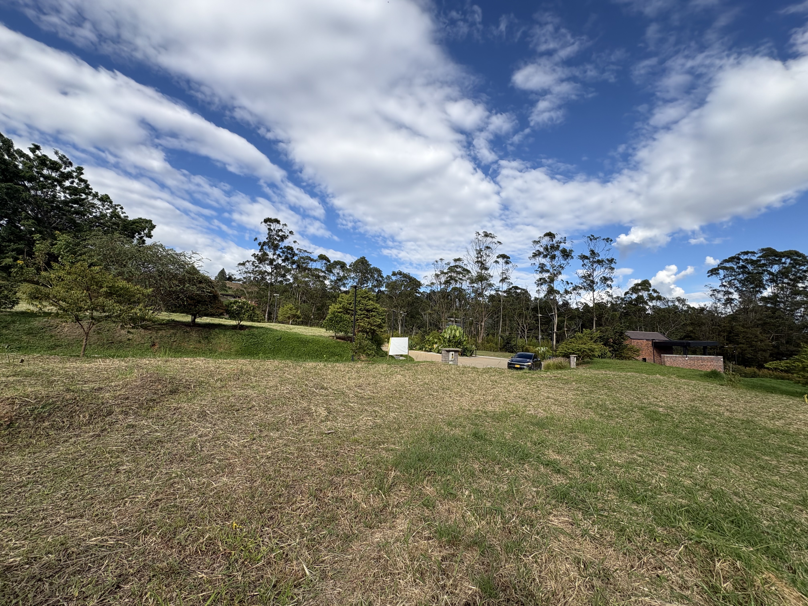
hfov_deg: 102.1
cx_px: 404
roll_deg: -0.7
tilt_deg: +8.1
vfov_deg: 85.7
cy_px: 303
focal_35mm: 14
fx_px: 327
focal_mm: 2.22
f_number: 2.2
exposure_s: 1/1477
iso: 40
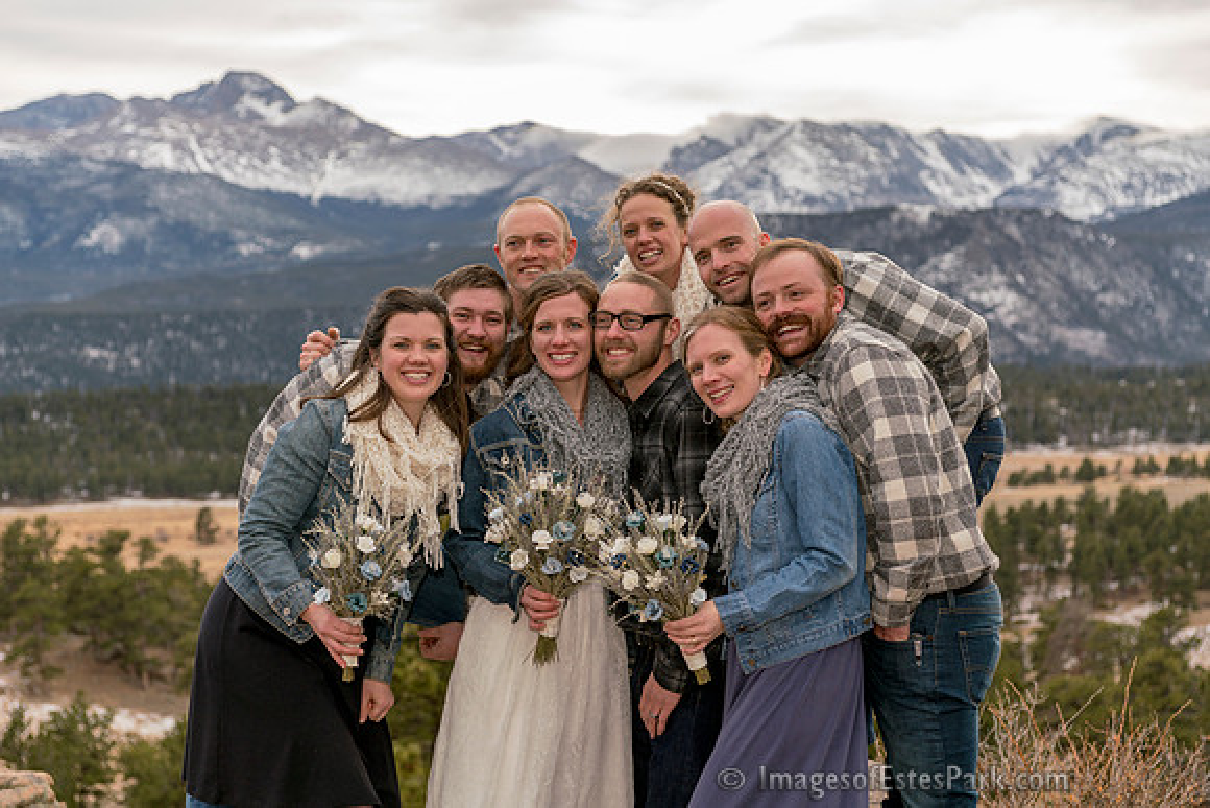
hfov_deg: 36.2
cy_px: 404
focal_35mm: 55
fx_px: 1849
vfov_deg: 24.6
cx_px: 605
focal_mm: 55
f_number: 3.5
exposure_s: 1/500
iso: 200
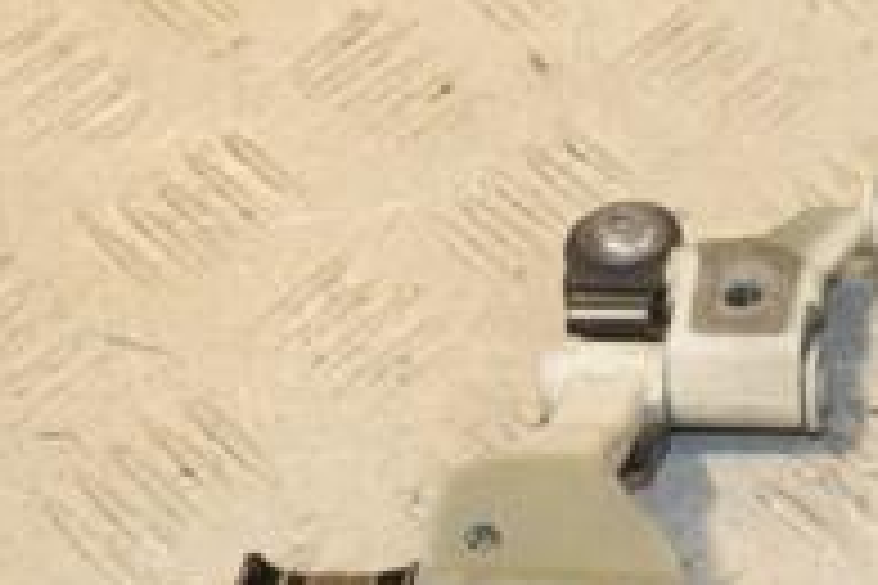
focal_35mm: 148
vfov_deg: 9.3
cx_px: 1049
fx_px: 3609
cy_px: 459
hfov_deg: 13.5
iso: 800
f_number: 8
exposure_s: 1/200
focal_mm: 32
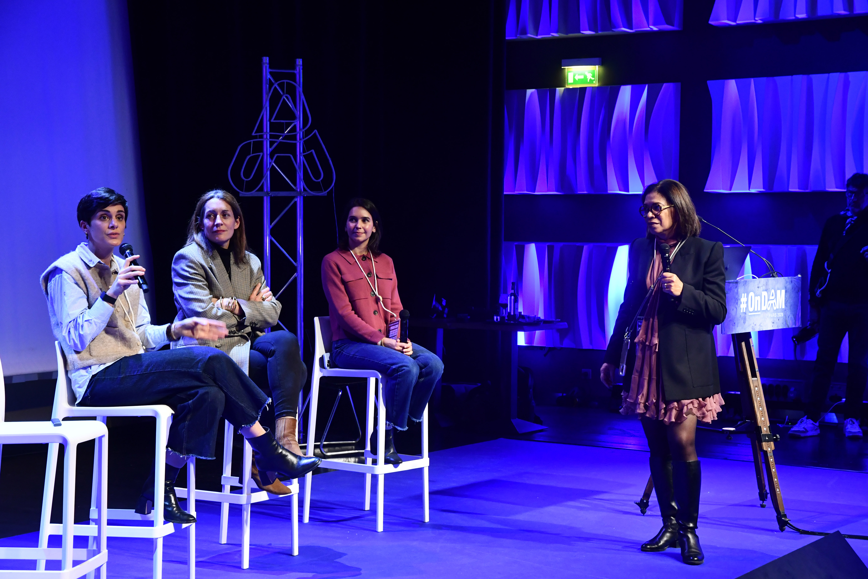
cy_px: 290
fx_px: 1736
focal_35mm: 72
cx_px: 434
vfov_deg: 18.9
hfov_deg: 28.1
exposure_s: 1/60
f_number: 5.6
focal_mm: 48
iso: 1600
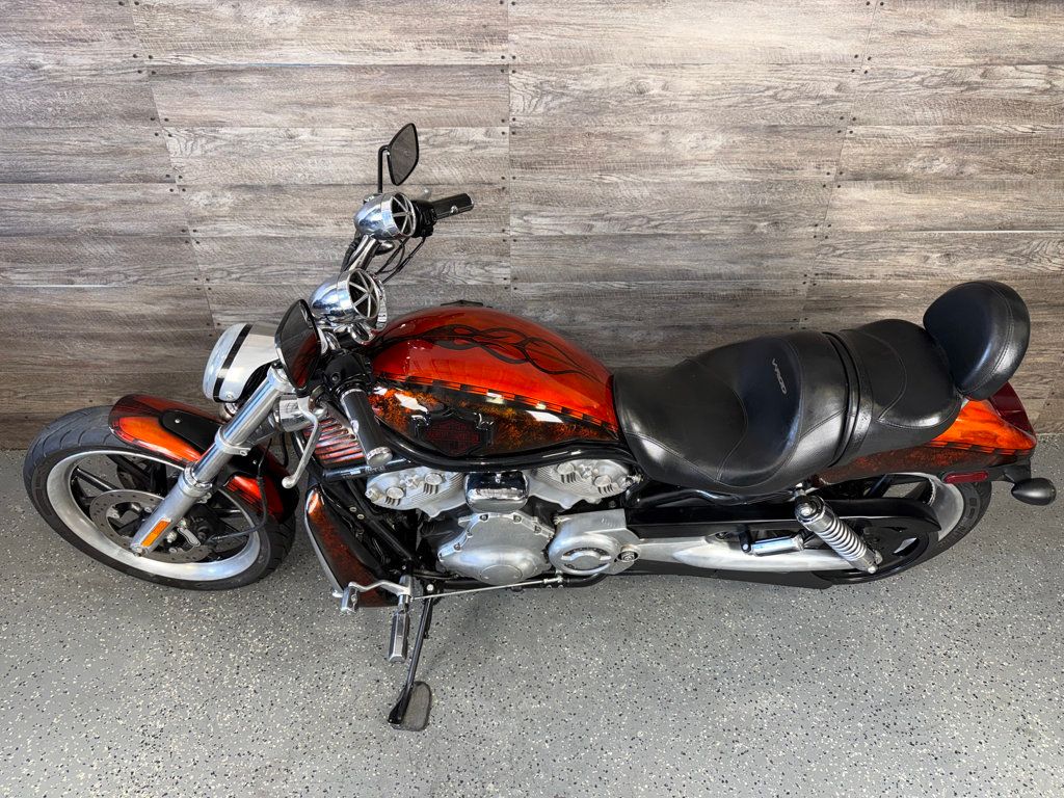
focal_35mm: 24
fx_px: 738
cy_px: 399
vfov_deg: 56.8
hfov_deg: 71.6
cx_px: 532
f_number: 1.78
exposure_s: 1/29
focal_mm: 6.76
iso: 80
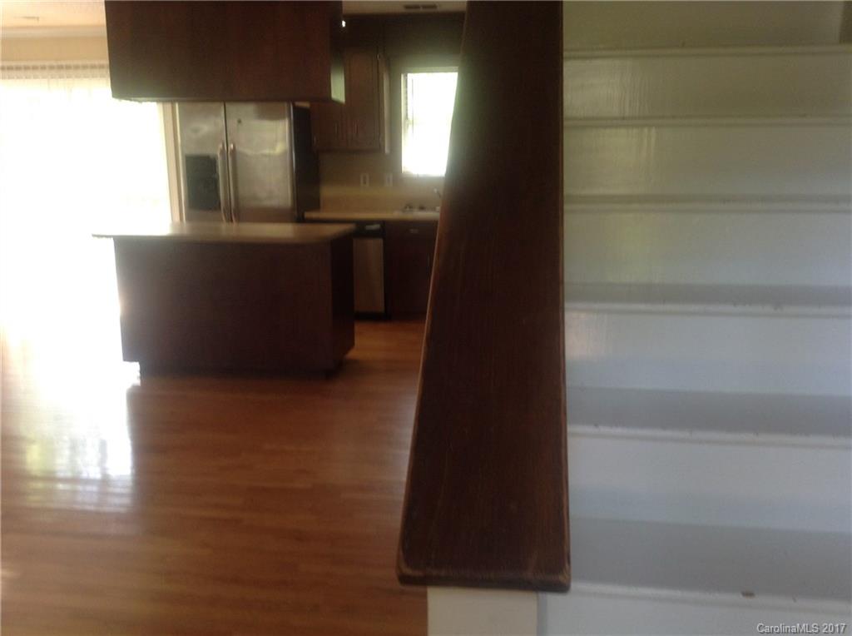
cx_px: 426
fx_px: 811
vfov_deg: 42.8
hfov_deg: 55.4
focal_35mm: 33
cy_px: 318
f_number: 2.4
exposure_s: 1/24
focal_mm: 3.3
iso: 50
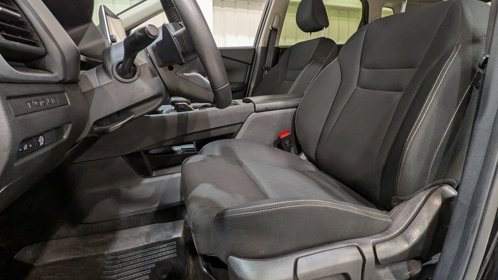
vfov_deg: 57.7
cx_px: 248
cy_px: 108
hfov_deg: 89.6
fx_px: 251
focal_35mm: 19
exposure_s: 1/30
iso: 93
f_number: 2.2
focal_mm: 1.83
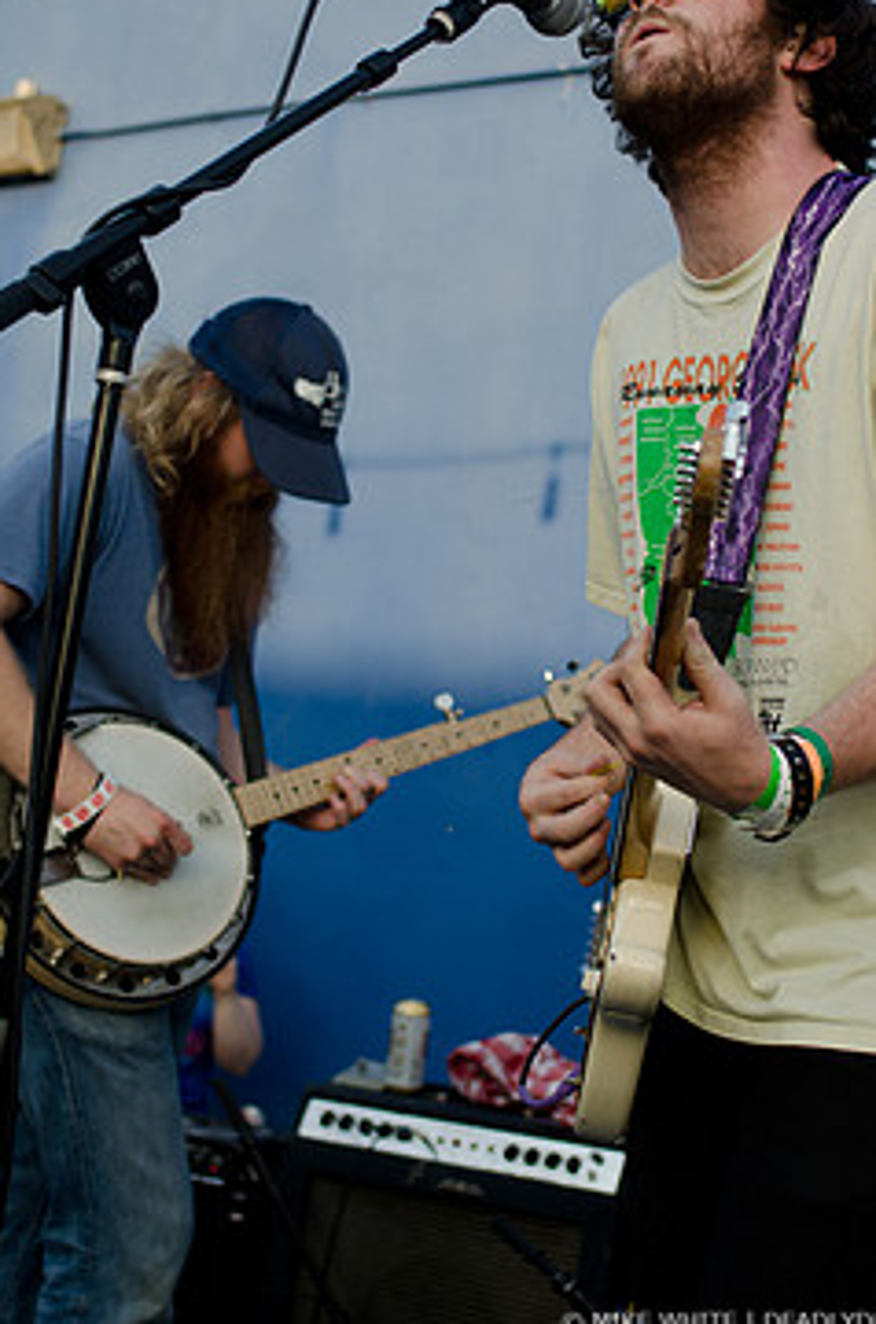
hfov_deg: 20.6
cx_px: 486
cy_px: 511
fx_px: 2409
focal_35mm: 66
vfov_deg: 30.6
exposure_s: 1/1250
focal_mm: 35
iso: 200
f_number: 3.8
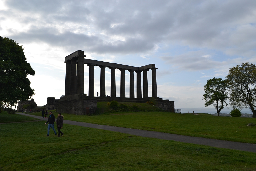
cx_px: 128
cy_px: 86
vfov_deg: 47.9
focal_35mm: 27
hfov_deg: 67.4
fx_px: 192
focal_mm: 18
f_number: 8
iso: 100
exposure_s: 1/250
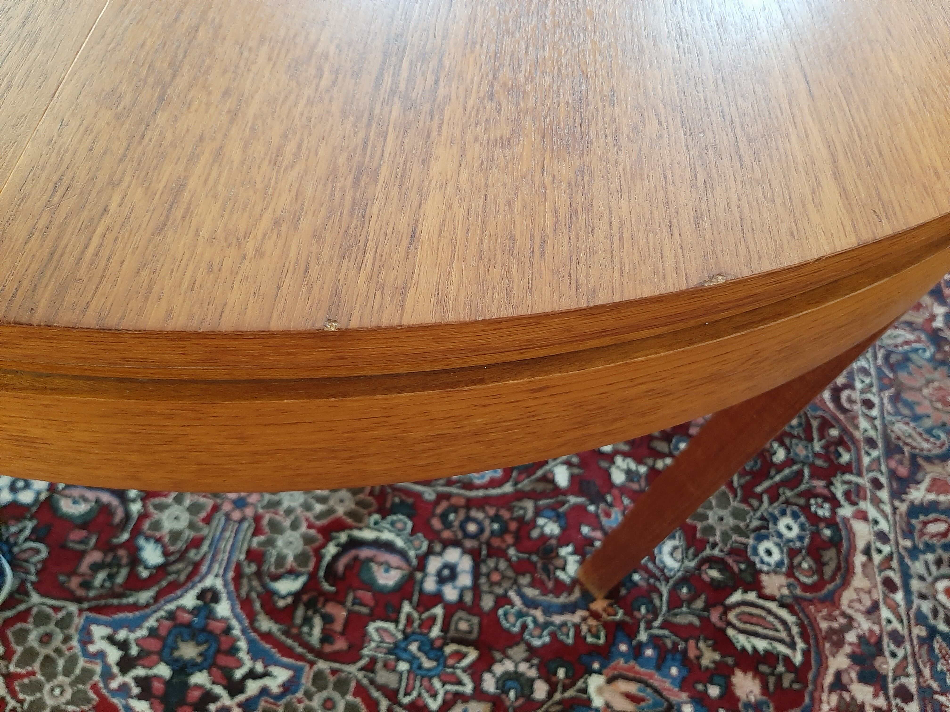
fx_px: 714
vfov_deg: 53.1
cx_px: 475
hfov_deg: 67.3
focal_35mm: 26
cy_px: 356
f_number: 1.7
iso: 200
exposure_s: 1/25
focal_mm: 3.93
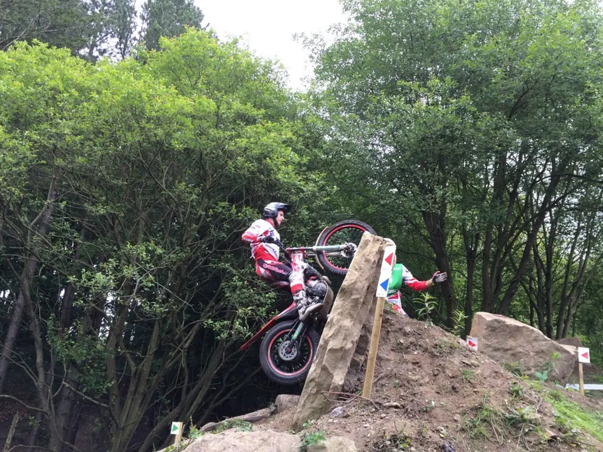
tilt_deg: +18.8
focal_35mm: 31
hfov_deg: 58.4
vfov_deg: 45.4
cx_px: 295
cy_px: 230
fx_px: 540
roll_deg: -4.0
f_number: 2.2
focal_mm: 4.15
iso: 32
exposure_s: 1/258
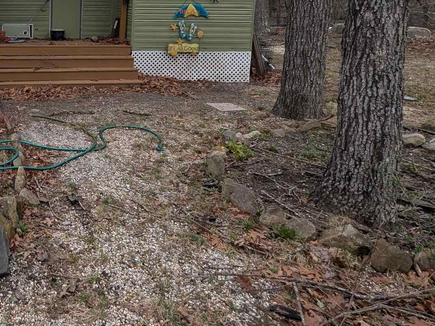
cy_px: 44
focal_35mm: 31
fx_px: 389
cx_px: 4
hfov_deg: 48.5
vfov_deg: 42.3
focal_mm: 1.95
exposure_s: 1/1198
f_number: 2.2
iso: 49
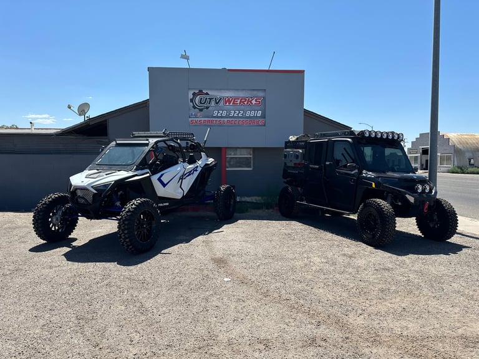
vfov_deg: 56.8
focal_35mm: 24
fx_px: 332
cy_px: 180
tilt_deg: -2.8
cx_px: 240
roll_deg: -0.4
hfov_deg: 71.6
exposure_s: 1/4184
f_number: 1.78
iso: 80
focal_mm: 6.86
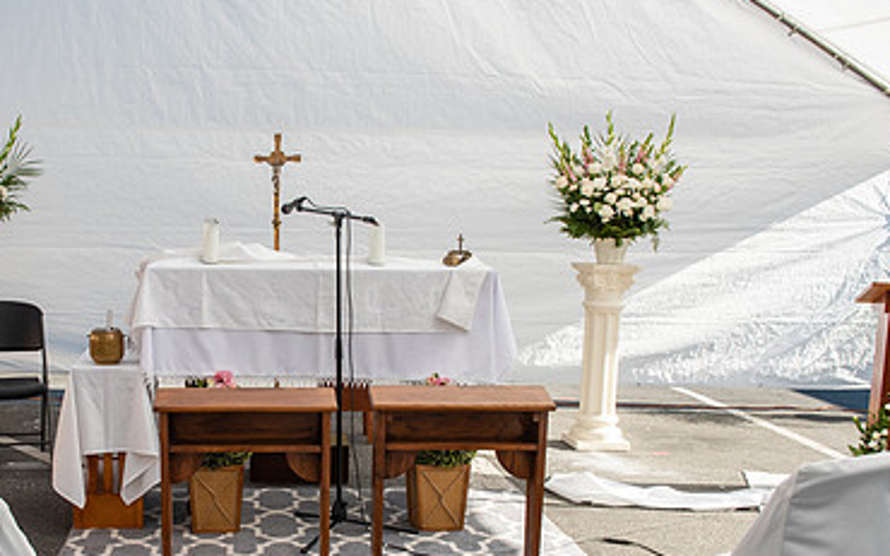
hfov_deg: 41.1
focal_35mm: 48
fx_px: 1164
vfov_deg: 26.7
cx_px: 264
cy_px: 379
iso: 200
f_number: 8
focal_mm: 28
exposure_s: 1/250
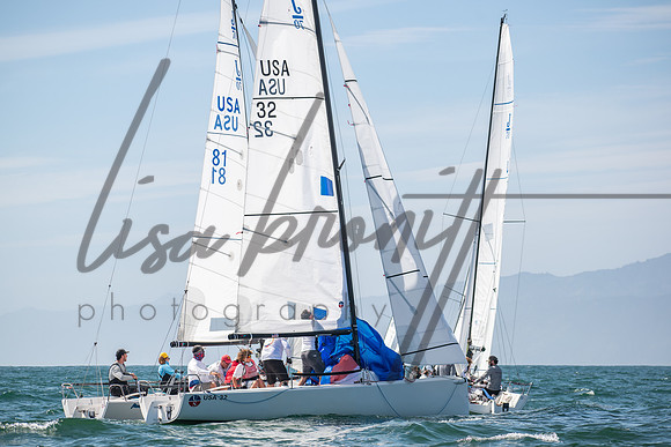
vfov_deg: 9.7
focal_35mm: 141
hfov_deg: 14.5
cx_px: 336
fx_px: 2633
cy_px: 224
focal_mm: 92
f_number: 6.3
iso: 200
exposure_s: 1/1000
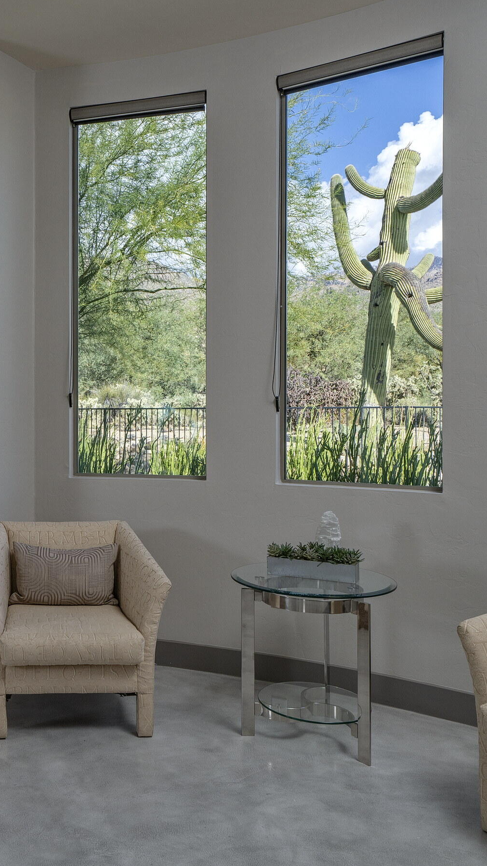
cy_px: 419
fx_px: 712
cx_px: 39
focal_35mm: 31
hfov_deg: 35.3
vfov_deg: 62.6
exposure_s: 1/80
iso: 200
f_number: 13
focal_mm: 19
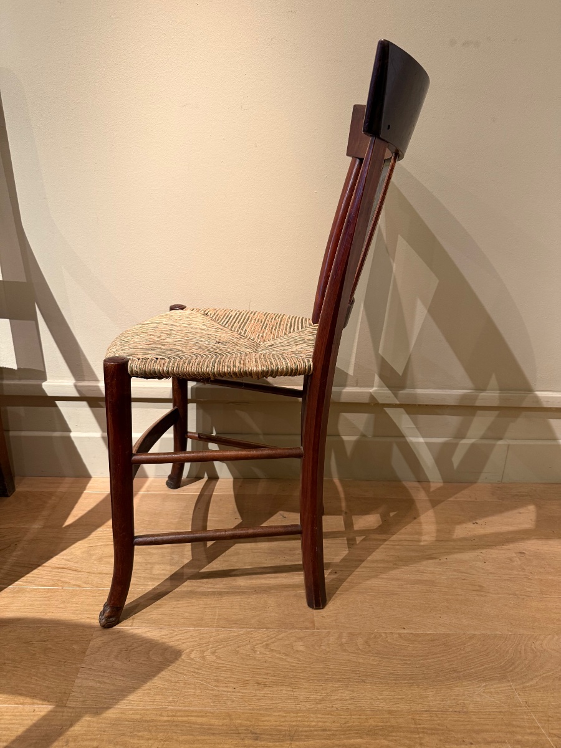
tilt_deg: -19.1
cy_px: 374
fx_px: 519
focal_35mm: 24
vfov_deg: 71.6
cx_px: 280
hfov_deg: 56.8
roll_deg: -2.5
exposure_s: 1/50
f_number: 1.78
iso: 250
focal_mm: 6.76
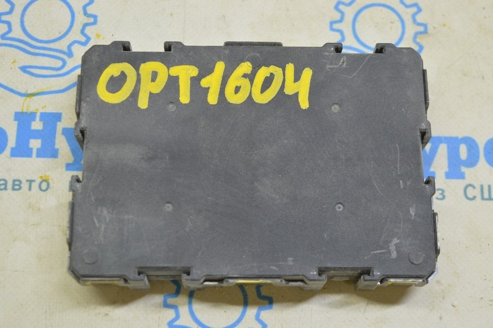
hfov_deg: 33.4
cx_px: 246
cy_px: 164
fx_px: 821
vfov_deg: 22.6
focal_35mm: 60
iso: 400
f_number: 5.6
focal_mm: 40
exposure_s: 1/20
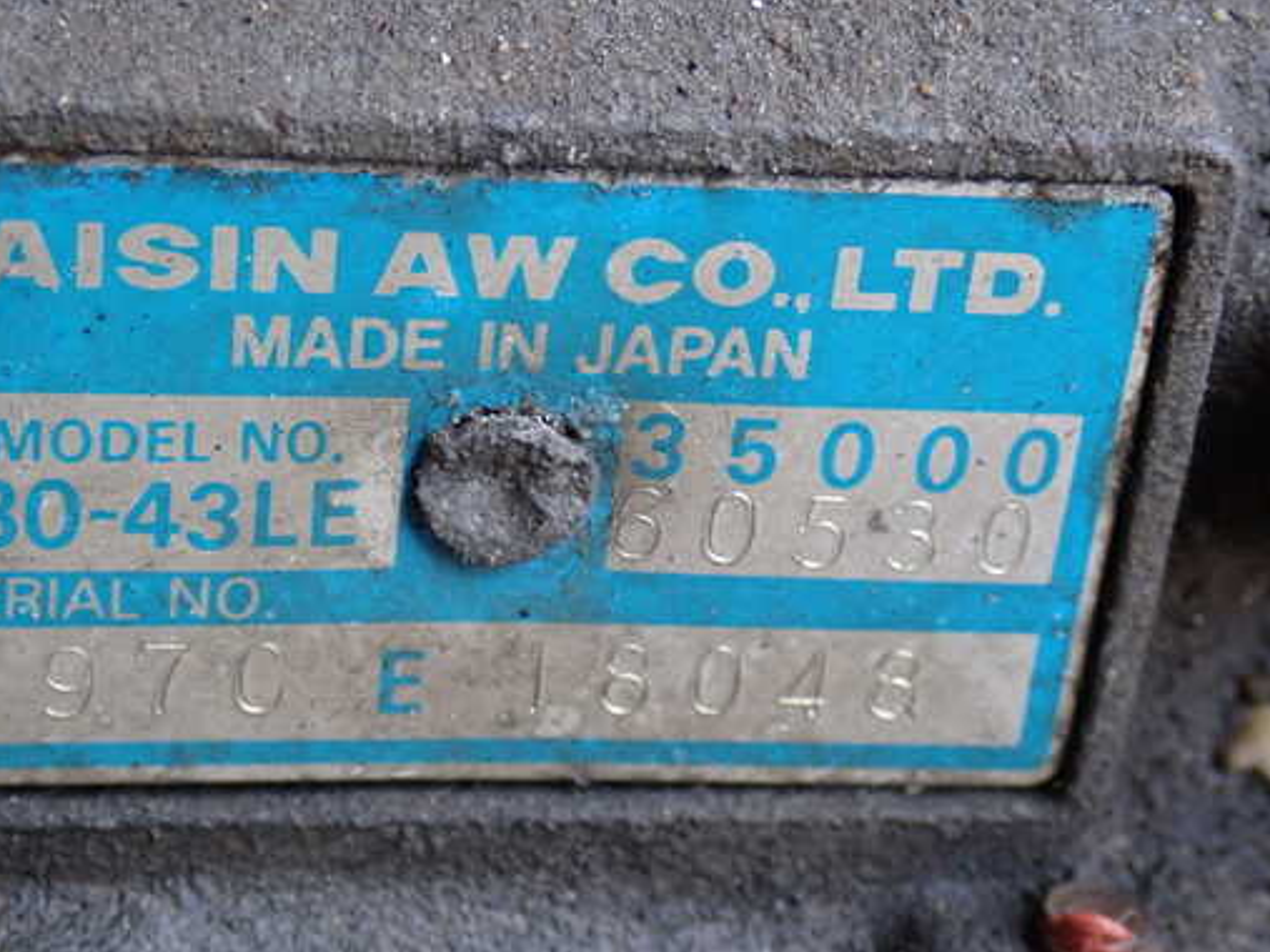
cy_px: 496
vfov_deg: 17.6
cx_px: 521
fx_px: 3081
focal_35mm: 84
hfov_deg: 23.3
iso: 400
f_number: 3.9
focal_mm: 12.73
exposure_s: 1/60
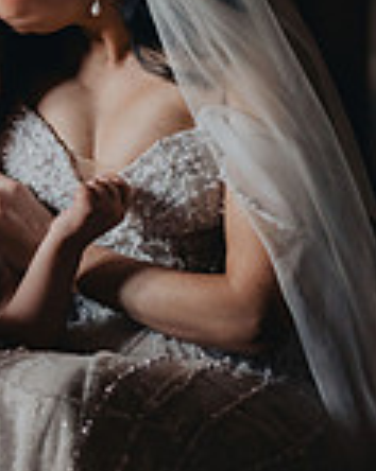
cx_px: -10
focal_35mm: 157
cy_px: 194
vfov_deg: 12.3
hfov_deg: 9.7
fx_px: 2188
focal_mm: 55
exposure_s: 1/1000
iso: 1250
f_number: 2.8
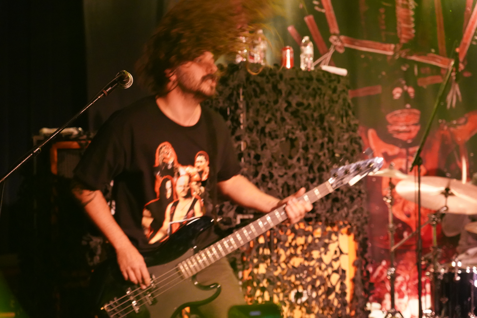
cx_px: 238
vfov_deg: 20.9
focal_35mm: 65
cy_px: 159
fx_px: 861
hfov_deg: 31.0
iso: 12800
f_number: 4
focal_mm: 65
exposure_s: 1/50
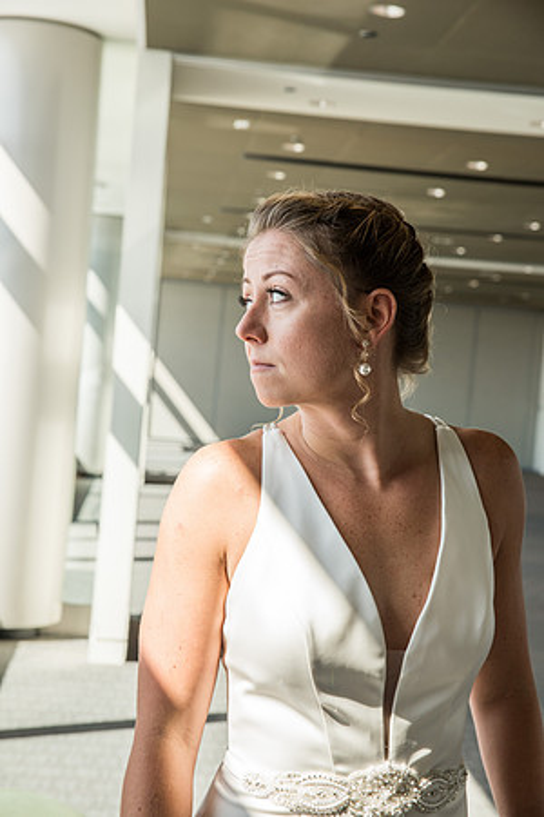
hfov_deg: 19.5
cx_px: 272
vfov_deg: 28.8
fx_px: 1587
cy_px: 408
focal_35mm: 70
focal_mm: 70
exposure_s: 1/100
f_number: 8
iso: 200
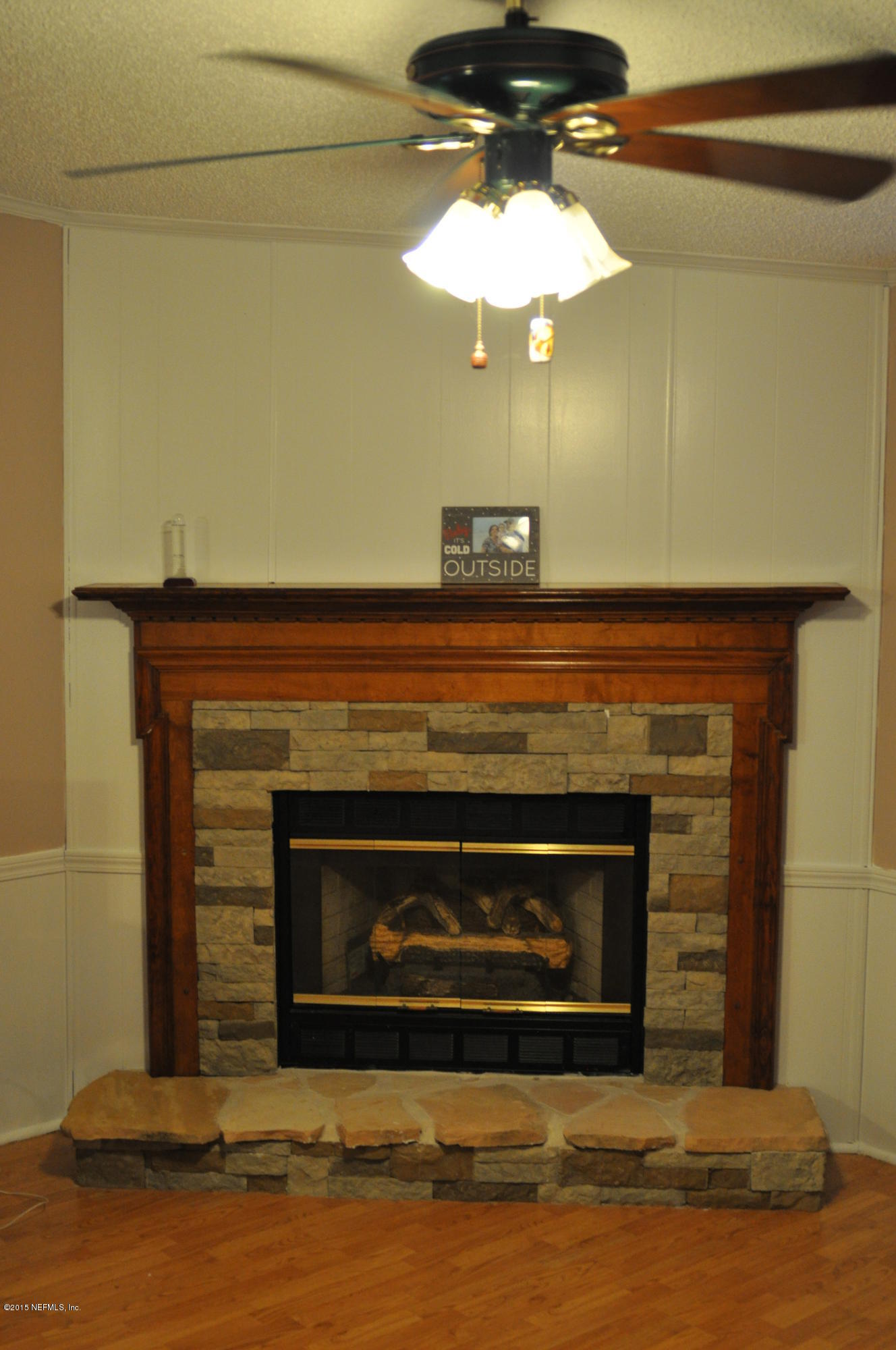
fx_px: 1741
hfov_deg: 28.9
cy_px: 675
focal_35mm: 46
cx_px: 448
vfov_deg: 42.4
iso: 800
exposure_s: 1/50
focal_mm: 31
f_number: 3.5
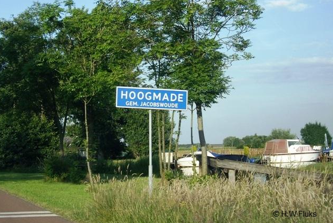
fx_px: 370
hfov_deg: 48.4
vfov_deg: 33.4
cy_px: 97
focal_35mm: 40
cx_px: 165
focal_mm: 7.9
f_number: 2.8
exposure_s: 1/500
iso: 64
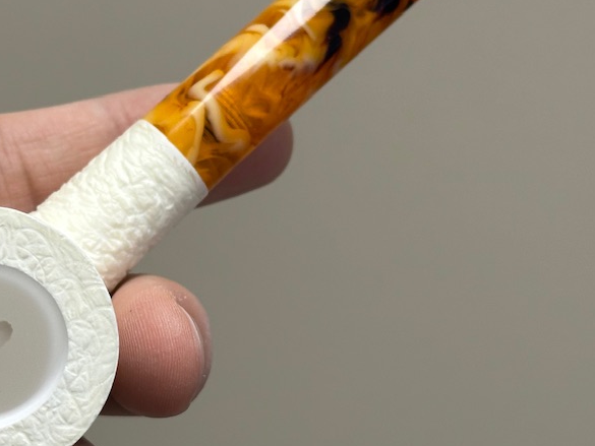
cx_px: 186
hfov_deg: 18.6
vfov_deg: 14.1
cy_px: 134
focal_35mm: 105
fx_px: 1805
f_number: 1.78
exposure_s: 1/121
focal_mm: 6.86
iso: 64
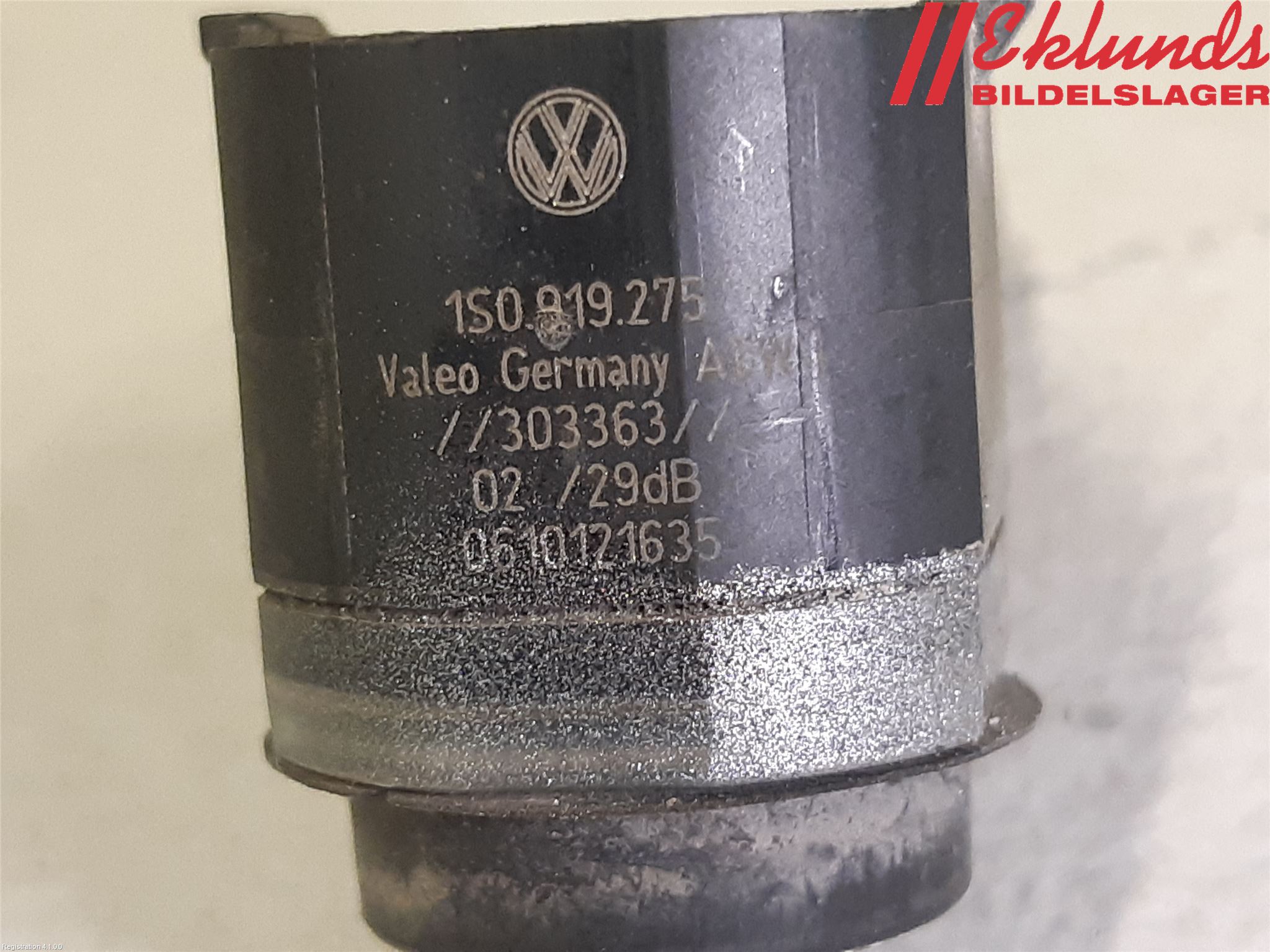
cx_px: 635
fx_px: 954
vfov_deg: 53.1
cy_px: 476
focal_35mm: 26
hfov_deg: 67.3
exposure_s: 1/50
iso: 200
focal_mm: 3.93
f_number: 1.7
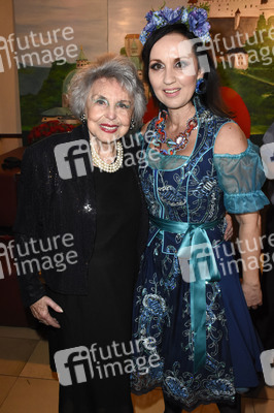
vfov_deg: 57.3
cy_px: 206
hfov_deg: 39.9
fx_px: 377
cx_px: 137
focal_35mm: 33
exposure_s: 1/60
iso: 2500
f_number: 6.3
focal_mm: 22
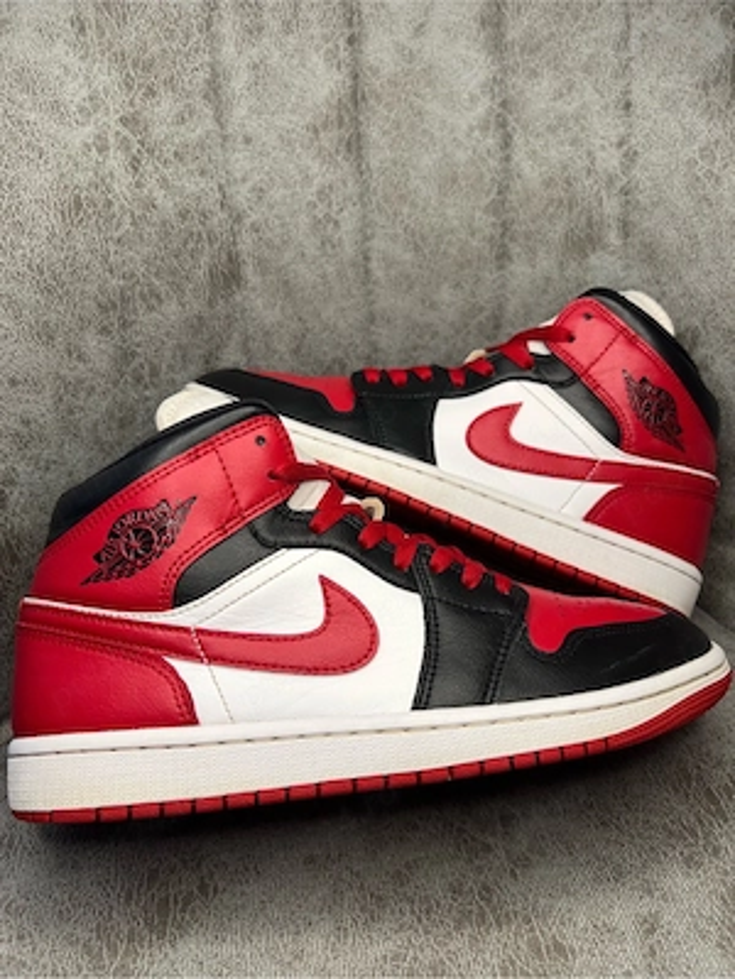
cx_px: 368
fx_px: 736
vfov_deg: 67.3
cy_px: 490
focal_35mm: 26
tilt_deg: -30.7
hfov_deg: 53.1
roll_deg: +0.7
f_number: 1.5
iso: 125
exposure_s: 1/121
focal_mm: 5.7
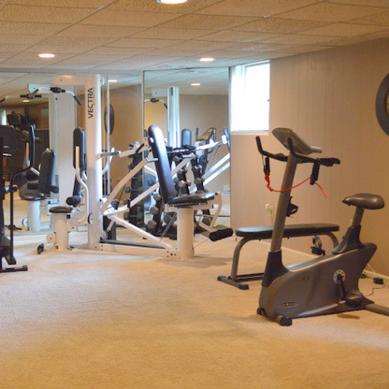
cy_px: 191
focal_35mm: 51
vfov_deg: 33.4
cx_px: 114
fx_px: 648
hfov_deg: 33.0
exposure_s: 1/15
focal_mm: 26
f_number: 4.2
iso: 1250
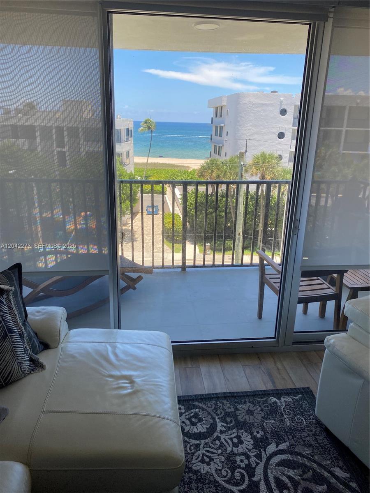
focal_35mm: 26
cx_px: 185
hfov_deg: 53.1
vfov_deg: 67.3
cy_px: 246
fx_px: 371
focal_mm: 4.25
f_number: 1.8
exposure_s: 1/412
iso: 32
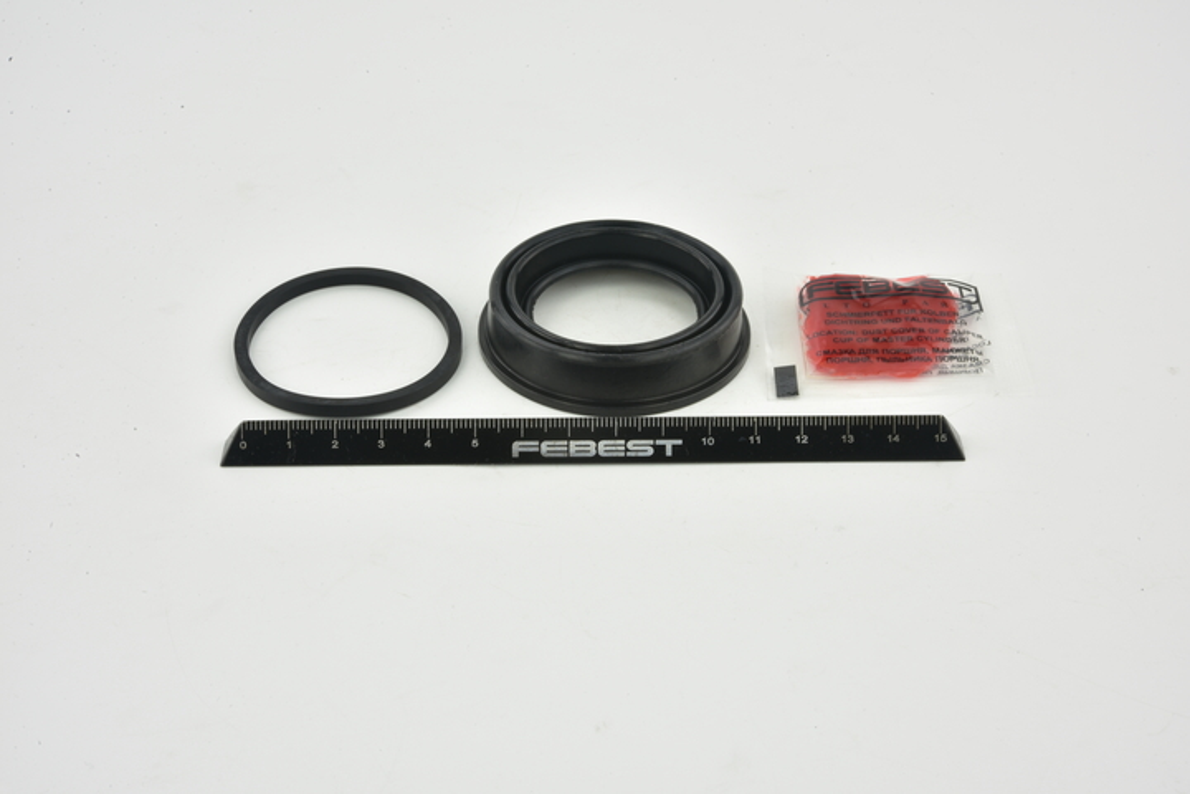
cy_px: 397
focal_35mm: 60
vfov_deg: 22.6
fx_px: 1983
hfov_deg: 33.4
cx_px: 595
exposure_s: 1/2.5
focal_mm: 60
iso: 64
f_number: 32
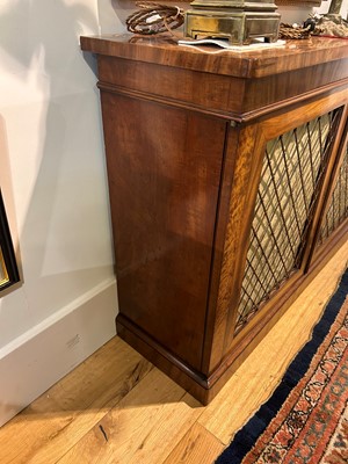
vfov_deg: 67.3
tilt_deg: -33.2
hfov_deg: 53.1
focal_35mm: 26
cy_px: 232
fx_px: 349
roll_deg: -3.1
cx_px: 174
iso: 320
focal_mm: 5.7
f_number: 1.5
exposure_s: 1/50
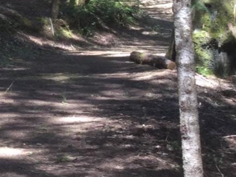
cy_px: 46
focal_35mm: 107
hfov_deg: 16.3
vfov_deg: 13.8
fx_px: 729
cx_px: -149
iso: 32
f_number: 2.4
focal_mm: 3.3
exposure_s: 1/60
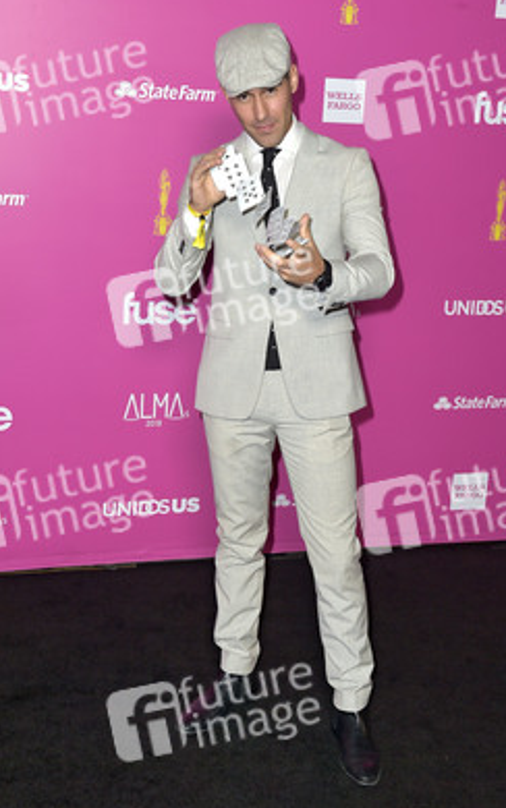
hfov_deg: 27.4
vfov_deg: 42.6
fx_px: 1036
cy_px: 402
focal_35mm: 47
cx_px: 275
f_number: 6.3
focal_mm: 45
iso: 320
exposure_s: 1/250
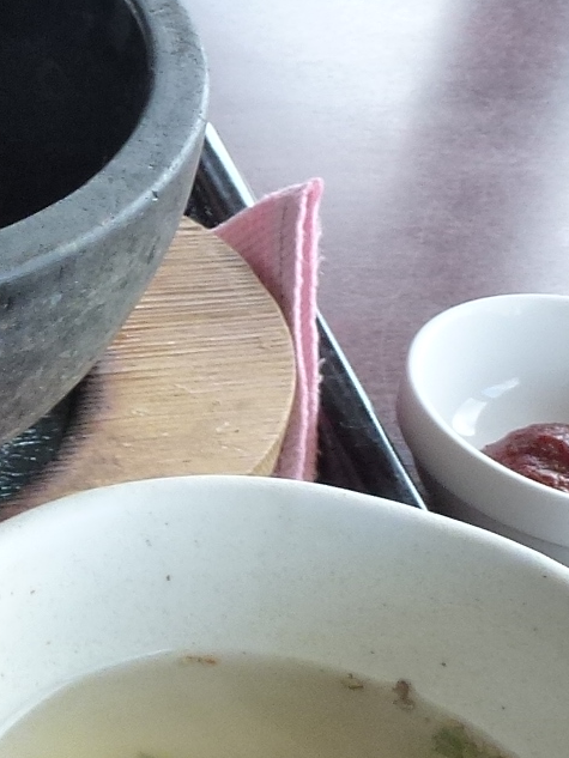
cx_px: -545
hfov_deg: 13.3
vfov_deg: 20.0
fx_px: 2125
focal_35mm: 97
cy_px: 598
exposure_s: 1/60
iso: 200
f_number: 3.3
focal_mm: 4.3
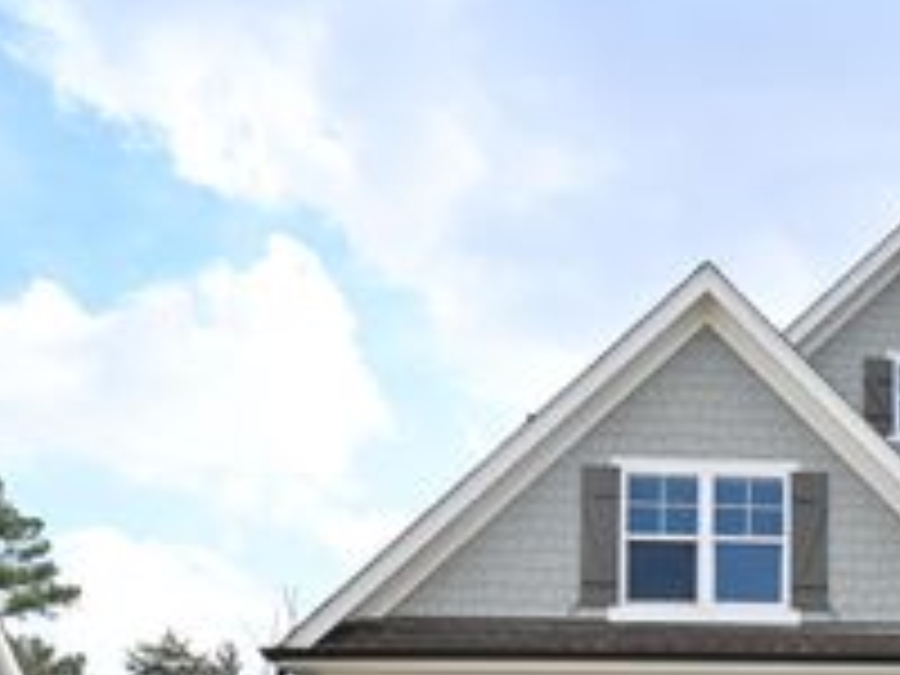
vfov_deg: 22.7
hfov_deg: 28.9
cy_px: 718
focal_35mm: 61
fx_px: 1591
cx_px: 963
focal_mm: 25.5
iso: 200
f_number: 16
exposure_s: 1/60
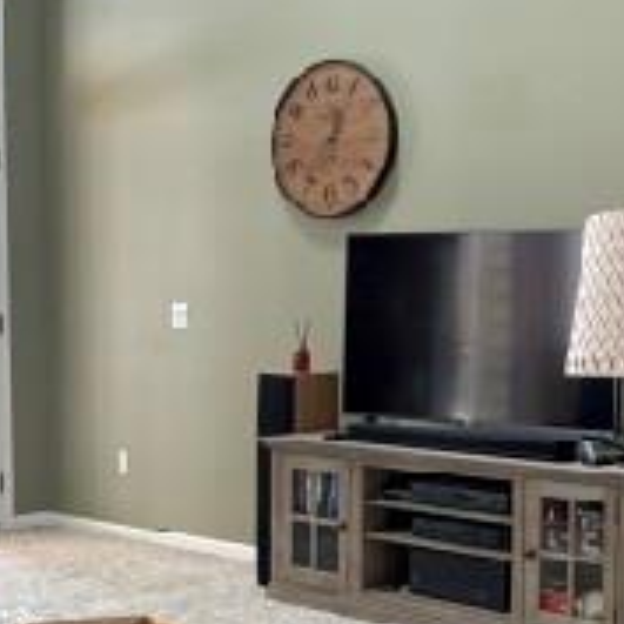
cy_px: 412
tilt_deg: -4.3
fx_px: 1693
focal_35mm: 83
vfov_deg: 20.8
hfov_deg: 20.8
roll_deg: +0.8
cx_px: 187
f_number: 1.6
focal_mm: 5.96
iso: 160
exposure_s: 1/60
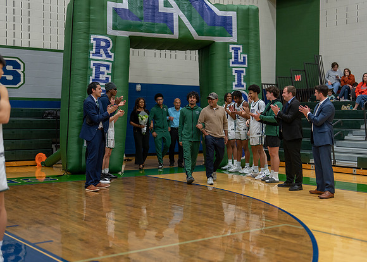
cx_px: 184
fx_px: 546
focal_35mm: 52
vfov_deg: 27.0
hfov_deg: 37.2
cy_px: 131
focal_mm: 50
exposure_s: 1/400
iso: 400
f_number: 1.2
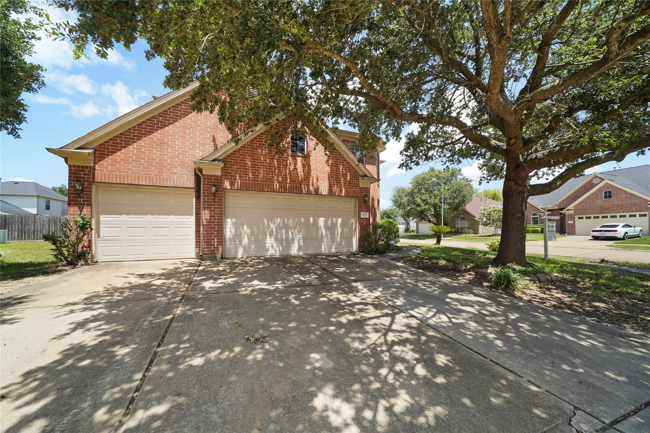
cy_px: 216
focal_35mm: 12
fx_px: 217
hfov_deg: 112.6
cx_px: 325
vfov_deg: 90.0
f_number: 8
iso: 100
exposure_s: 1/60
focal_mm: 12
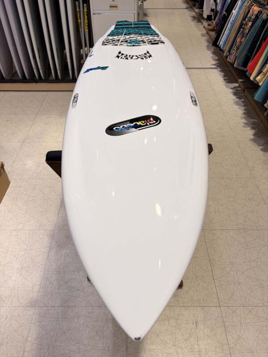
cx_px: 134
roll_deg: -0.7
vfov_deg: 67.3
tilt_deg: -44.0
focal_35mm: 26
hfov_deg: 53.1
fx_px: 268
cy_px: 178
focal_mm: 5.96
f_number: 1.6
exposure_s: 1/194
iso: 40
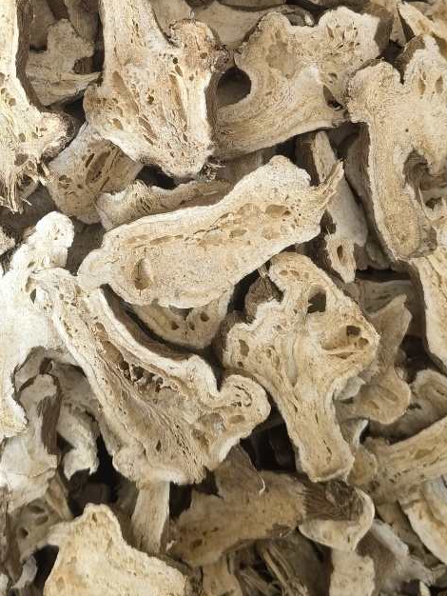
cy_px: 169
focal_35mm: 46
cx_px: 196
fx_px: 791
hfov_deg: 31.5
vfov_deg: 40.4
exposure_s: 1/33.3
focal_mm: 5.54
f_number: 1.8
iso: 320
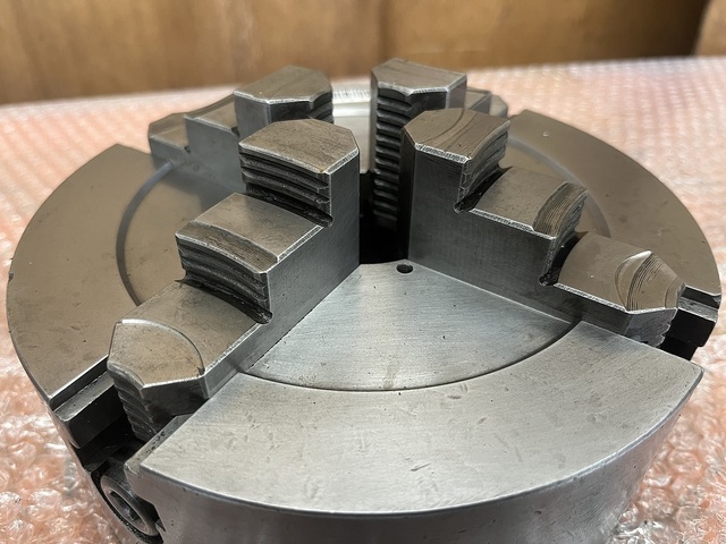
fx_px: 545
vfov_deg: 53.1
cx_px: 363
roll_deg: +0.2
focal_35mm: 26
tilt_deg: -40.3
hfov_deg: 67.3
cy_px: 272
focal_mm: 5.1
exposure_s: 1/60
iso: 160
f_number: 1.6
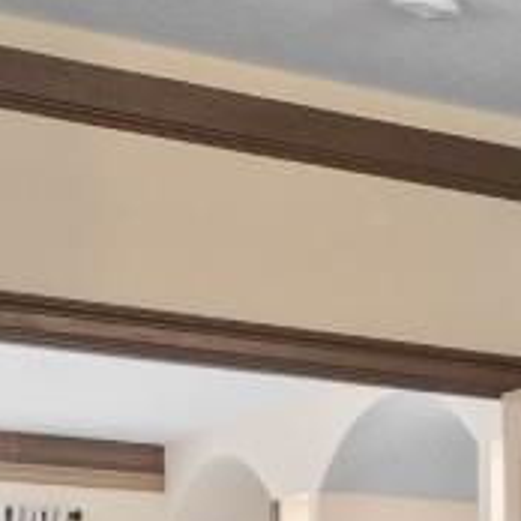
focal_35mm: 119
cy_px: 692
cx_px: 1608
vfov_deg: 14.0
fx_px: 2026
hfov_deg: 10.2
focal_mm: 10
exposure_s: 3
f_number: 4.5
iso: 100
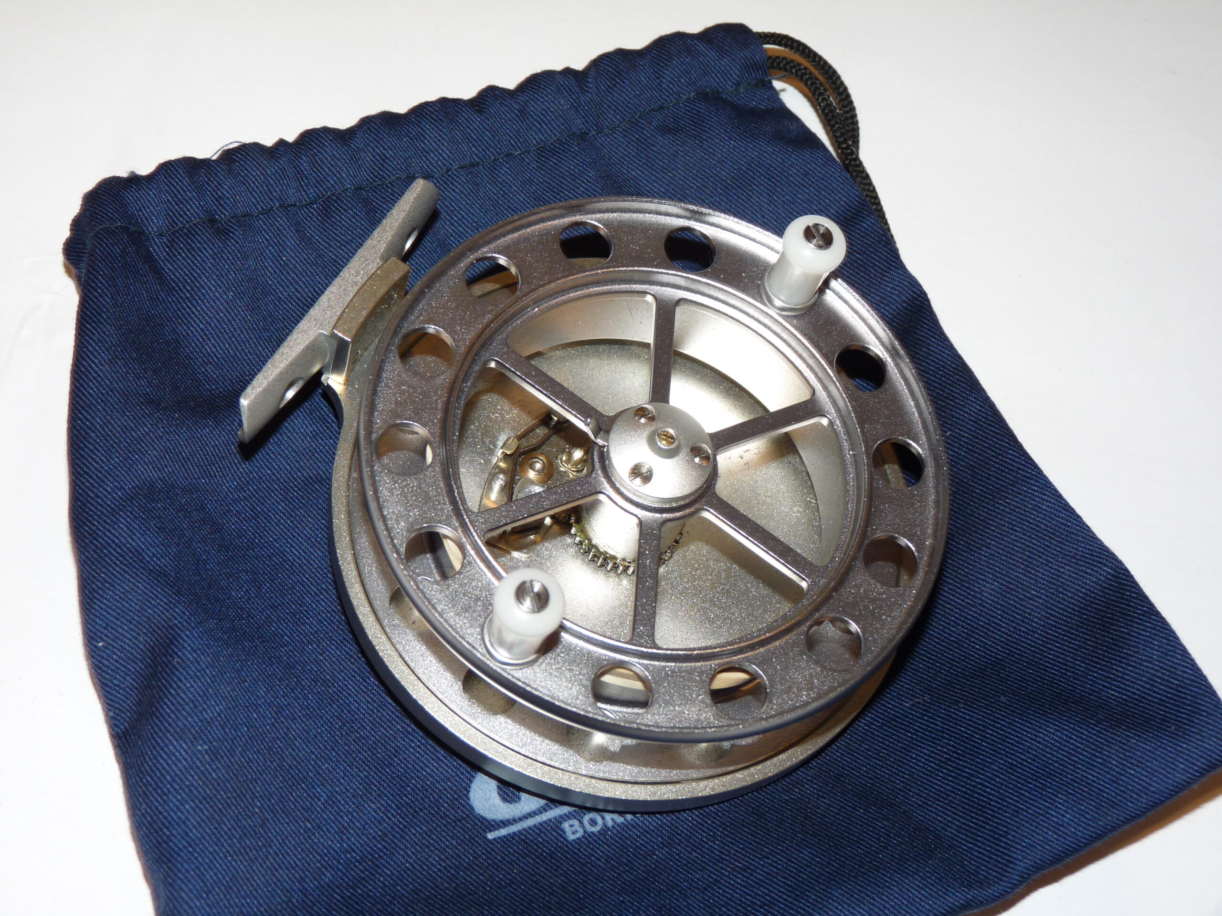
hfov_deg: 36.2
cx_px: 611
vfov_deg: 27.5
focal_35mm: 53
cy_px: 458
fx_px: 1871
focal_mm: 9.5
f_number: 3.2
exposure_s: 1/30
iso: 100
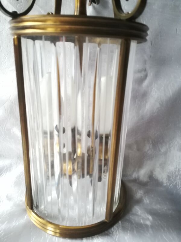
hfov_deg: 53.1
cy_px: 121
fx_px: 181
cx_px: 90
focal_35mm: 26
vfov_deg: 67.3
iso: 640
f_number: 2.2
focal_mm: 3.83
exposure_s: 1/14.3
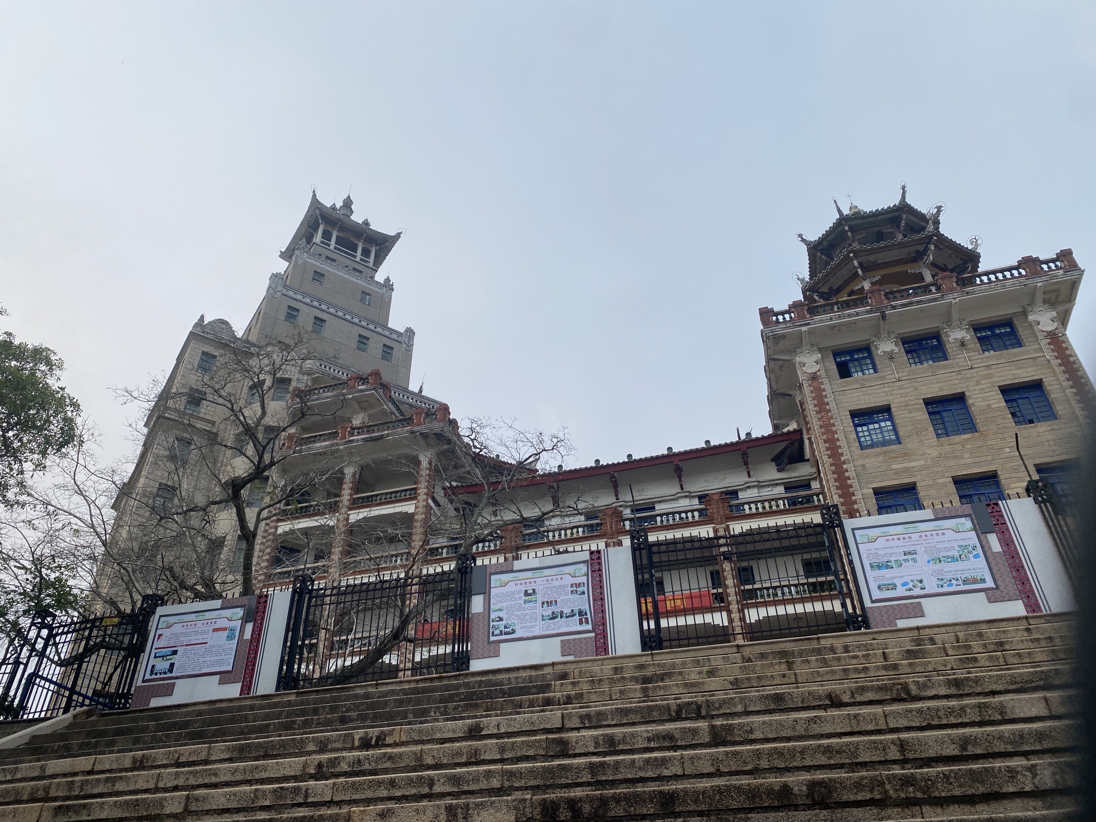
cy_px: 411
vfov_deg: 53.1
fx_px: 823
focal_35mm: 26
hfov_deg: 67.3
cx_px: 548
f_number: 1.8
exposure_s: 1/810
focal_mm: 4.25
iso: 32
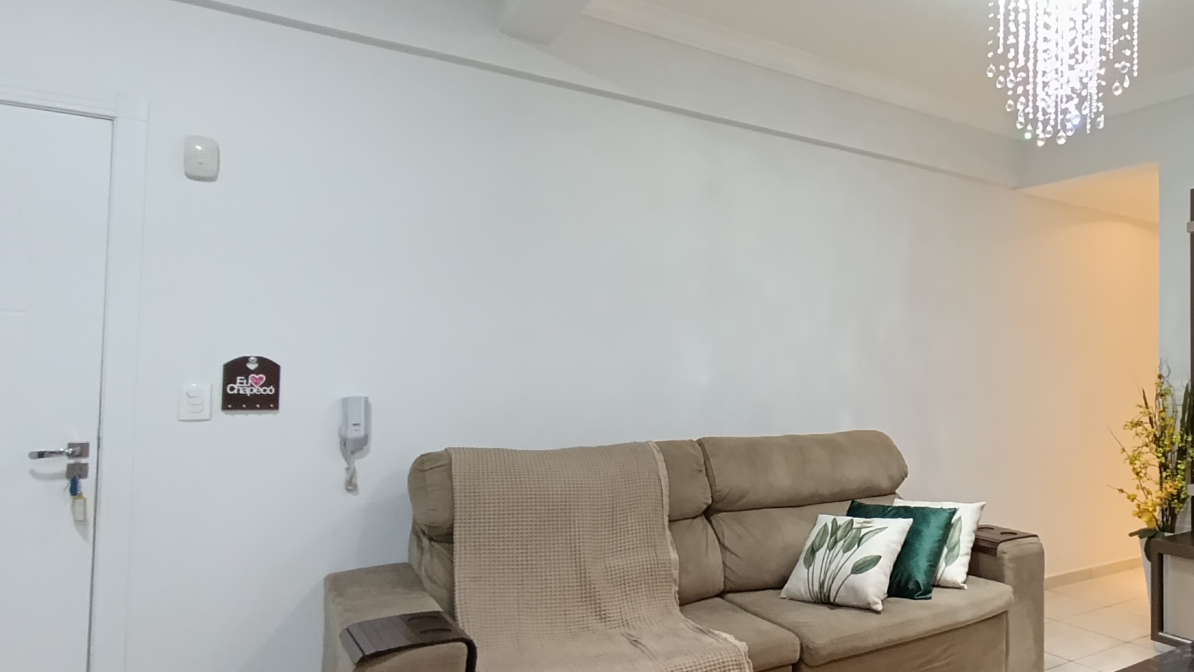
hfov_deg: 68.0
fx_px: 823
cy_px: 340
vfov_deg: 44.4
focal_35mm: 26
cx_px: 874
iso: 400
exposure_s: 1/30
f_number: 2.2
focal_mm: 1.65
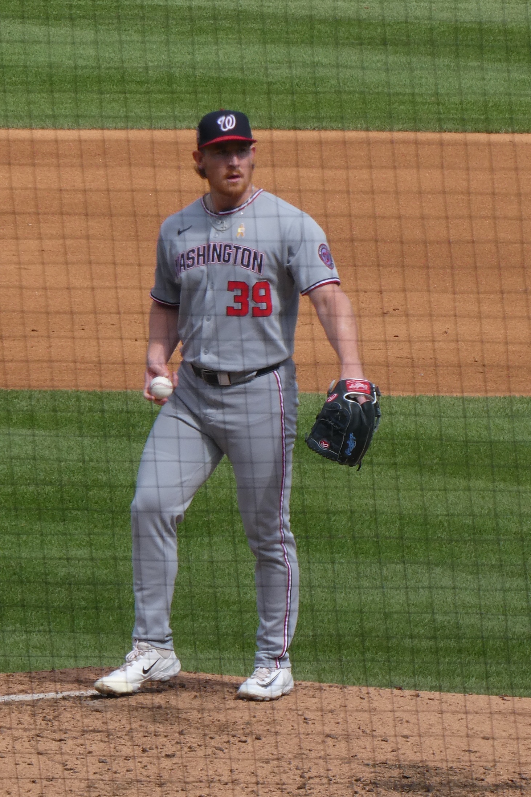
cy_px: 398
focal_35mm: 485
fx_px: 10728
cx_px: 236
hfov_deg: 2.8
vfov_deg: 4.3
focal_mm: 83.4
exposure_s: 1/250
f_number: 6
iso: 80
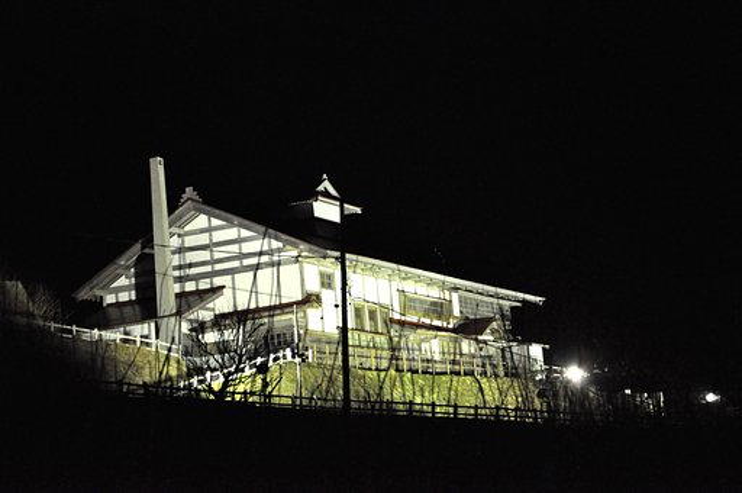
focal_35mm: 82
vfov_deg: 16.5
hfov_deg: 24.6
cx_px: 371
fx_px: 1698
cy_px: 246
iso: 3200
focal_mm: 55
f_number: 5.6
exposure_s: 1/15
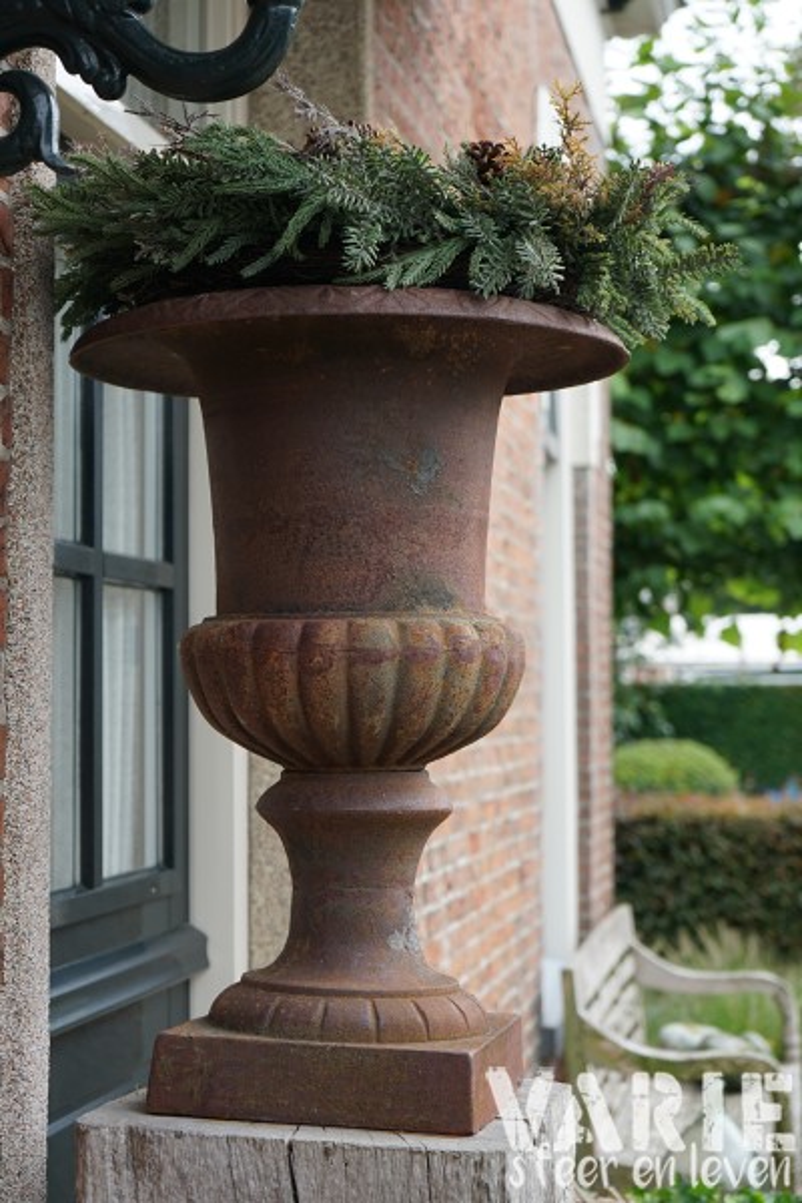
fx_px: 2005
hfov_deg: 22.6
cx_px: 401
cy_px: 602
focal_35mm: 60
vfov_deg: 33.4
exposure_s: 1/160
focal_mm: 60
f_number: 5
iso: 200
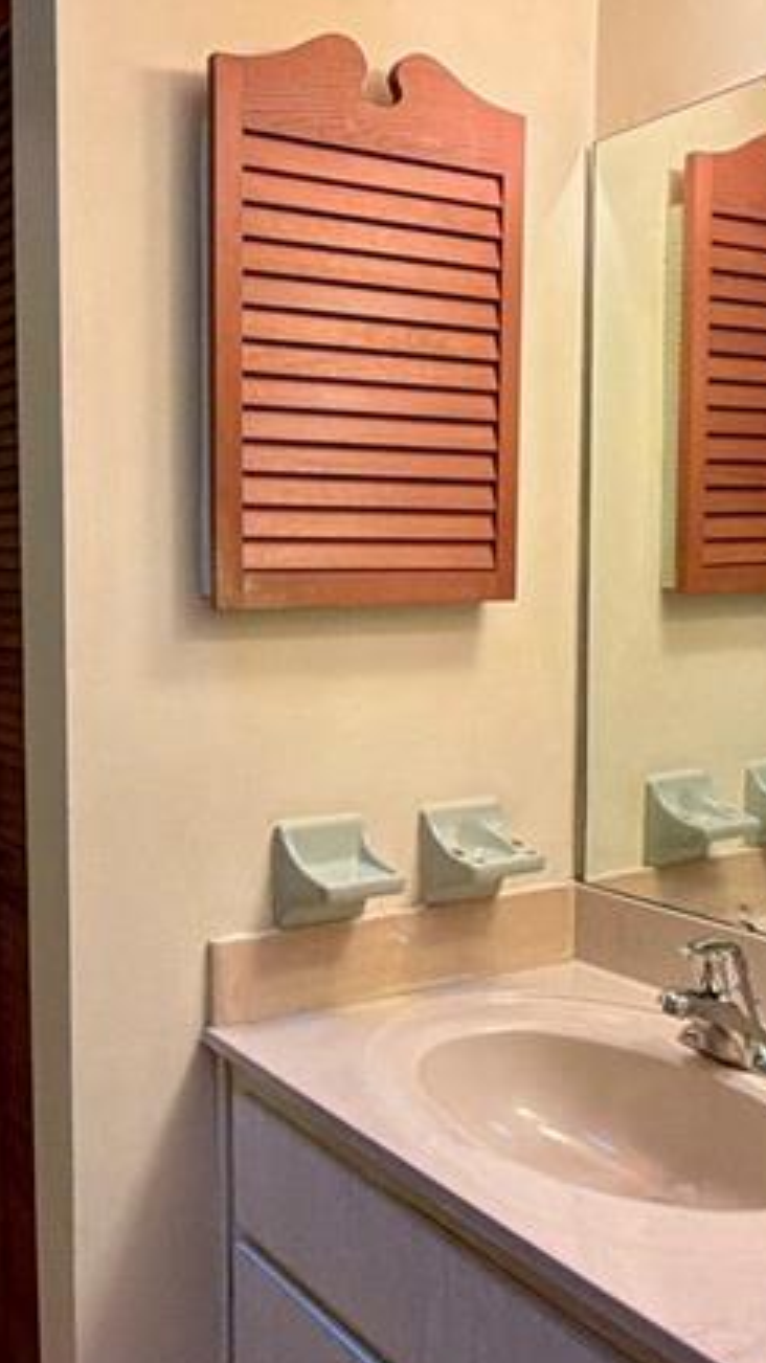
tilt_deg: -5.1
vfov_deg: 55.3
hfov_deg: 32.3
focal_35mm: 36
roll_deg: +0.5
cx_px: 210
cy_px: 694
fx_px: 1300
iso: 320
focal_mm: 2.22
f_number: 2.2
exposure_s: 1/60
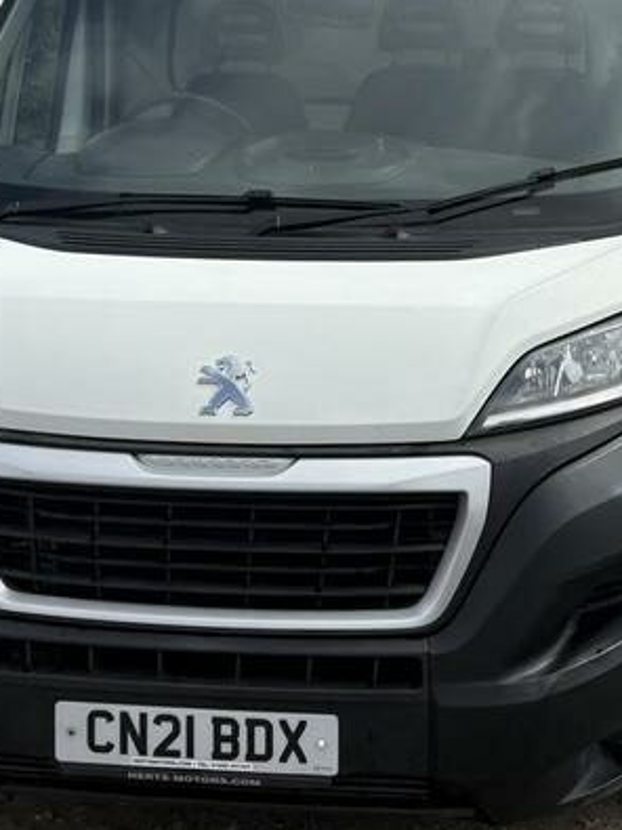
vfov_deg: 31.8
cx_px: 439
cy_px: 166
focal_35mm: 59
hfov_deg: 24.6
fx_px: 1414
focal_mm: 5.96
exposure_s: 1/5348
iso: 50
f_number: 1.6
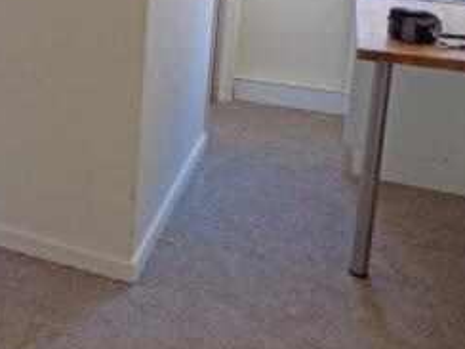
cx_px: -79
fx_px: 739
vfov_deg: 25.1
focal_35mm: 55
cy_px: -9
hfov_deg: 30.3
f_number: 3.1
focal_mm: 4
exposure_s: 1/30
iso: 80
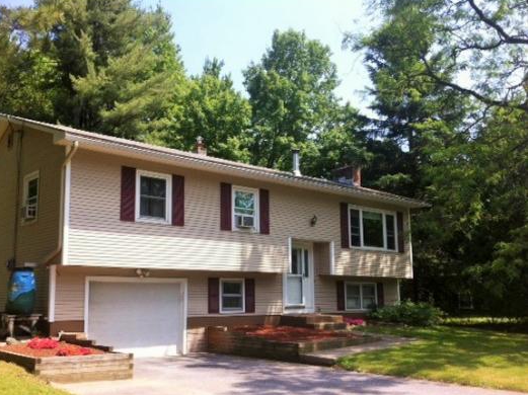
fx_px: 594
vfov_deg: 36.8
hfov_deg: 47.8
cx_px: 235
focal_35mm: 39
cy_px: 212
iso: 80
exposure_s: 1/591
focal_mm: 3.85
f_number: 2.8
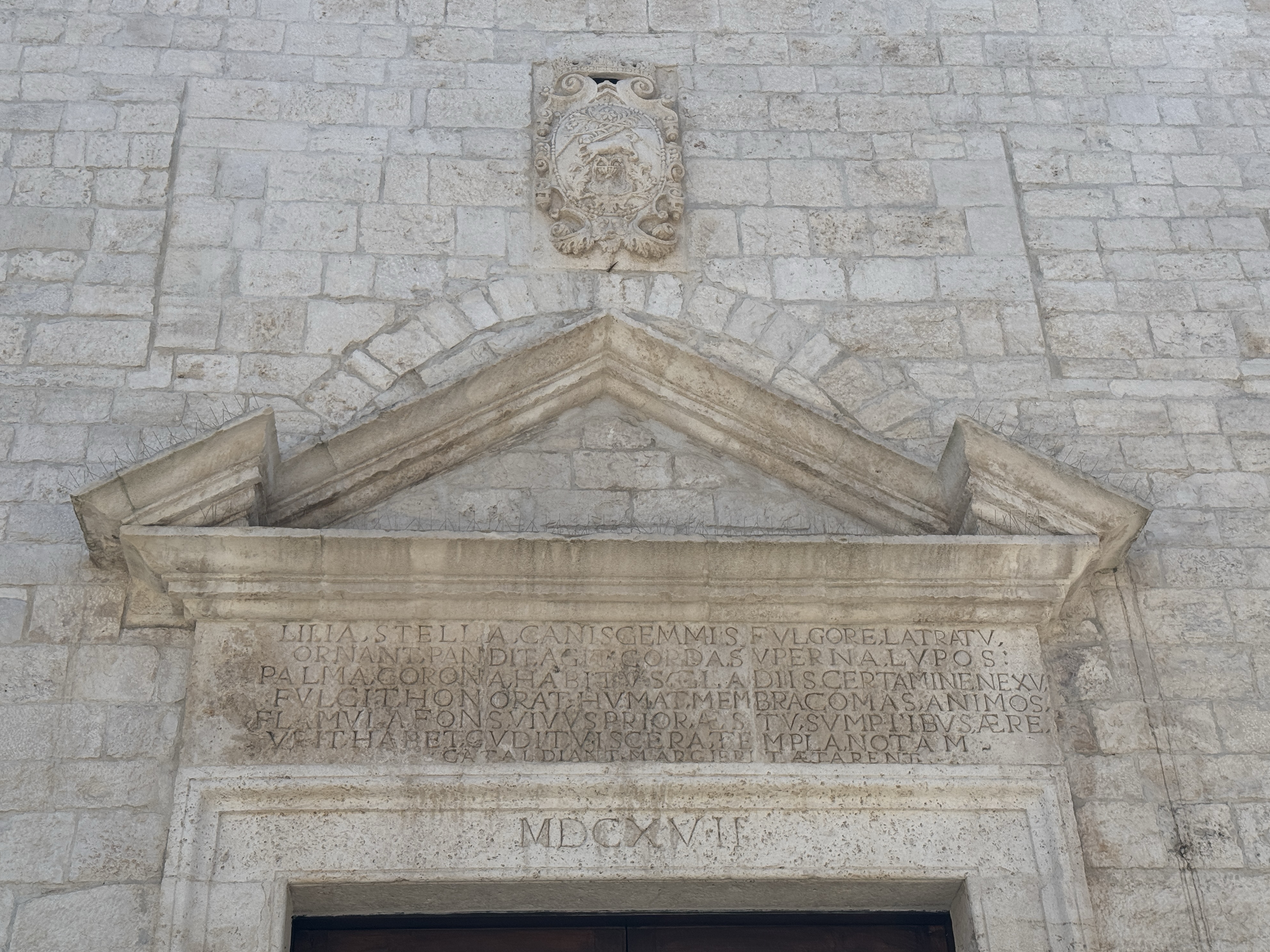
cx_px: 631
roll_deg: +2.8
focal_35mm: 49
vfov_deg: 29.7
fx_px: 1798
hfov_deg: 38.9
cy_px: 480
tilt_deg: +35.5
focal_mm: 6.76
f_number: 1.78
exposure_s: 1/3096
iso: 64
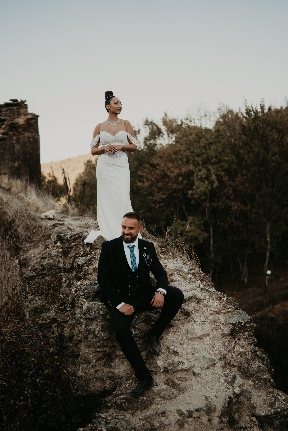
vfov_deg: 54.4
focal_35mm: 35
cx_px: 144
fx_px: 420
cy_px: 216
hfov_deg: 37.9
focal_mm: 35
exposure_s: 1/1250
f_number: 1.4
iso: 100
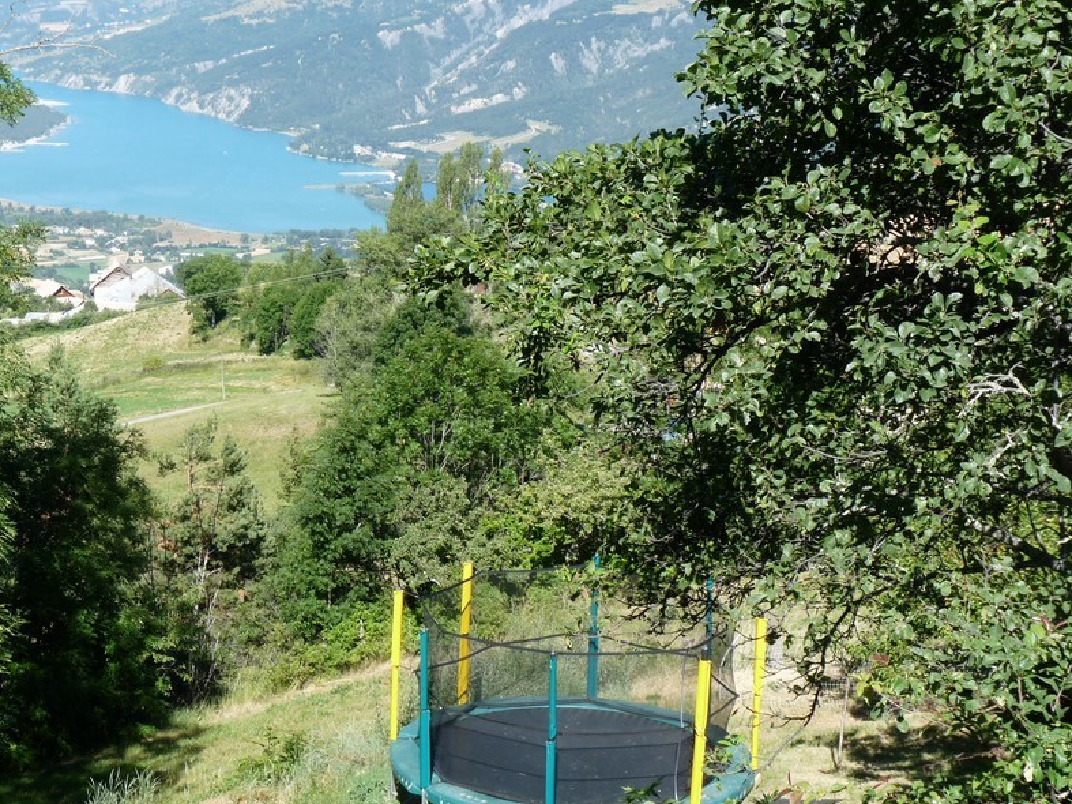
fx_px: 2322
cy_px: 397
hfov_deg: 25.9
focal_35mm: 75
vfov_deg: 19.6
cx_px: 411
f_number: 5.6
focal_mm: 10.4
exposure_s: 1/250
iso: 100
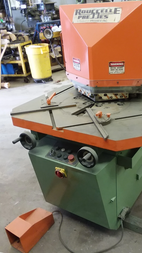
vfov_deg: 55.3
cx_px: 96
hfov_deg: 32.5
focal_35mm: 36
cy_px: 129
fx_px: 241
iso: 160
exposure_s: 1/24
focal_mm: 2.47
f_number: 1.9
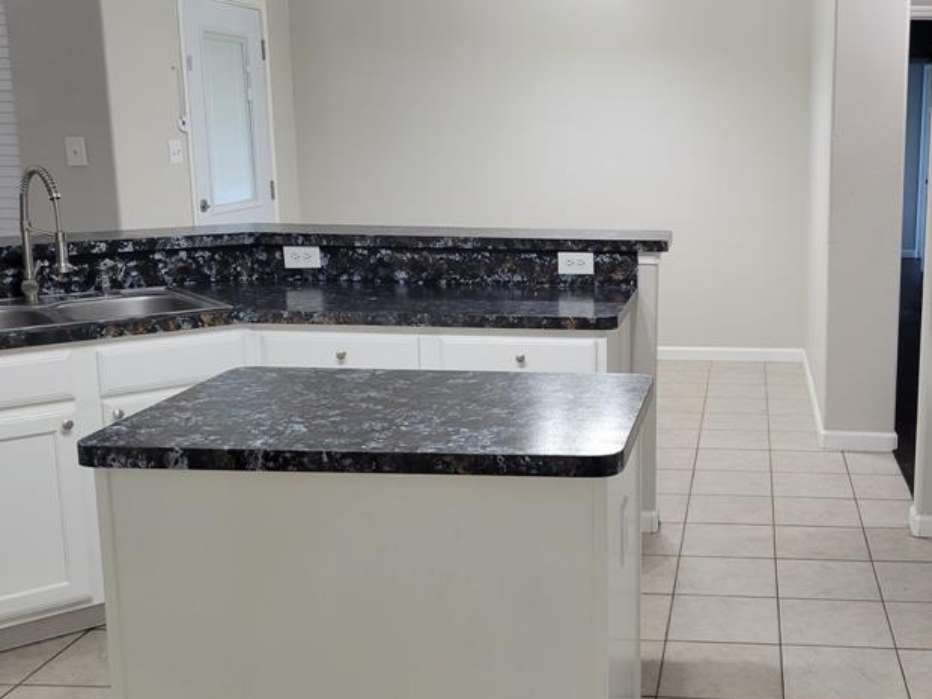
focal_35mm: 43
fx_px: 1158
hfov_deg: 42.2
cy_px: 336
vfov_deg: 33.6
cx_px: 723
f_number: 1.8
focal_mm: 5.4
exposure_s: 1/60
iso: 200
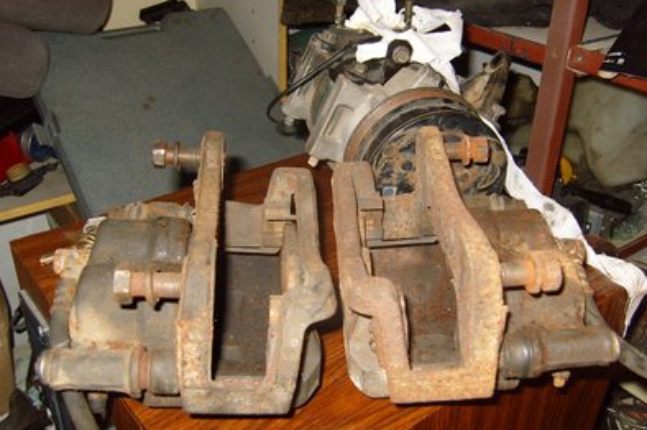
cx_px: 327
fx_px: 664
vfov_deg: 35.9
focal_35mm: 37
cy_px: 225
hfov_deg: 51.9
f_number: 2.8
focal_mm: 7.4
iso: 100
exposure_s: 1/30
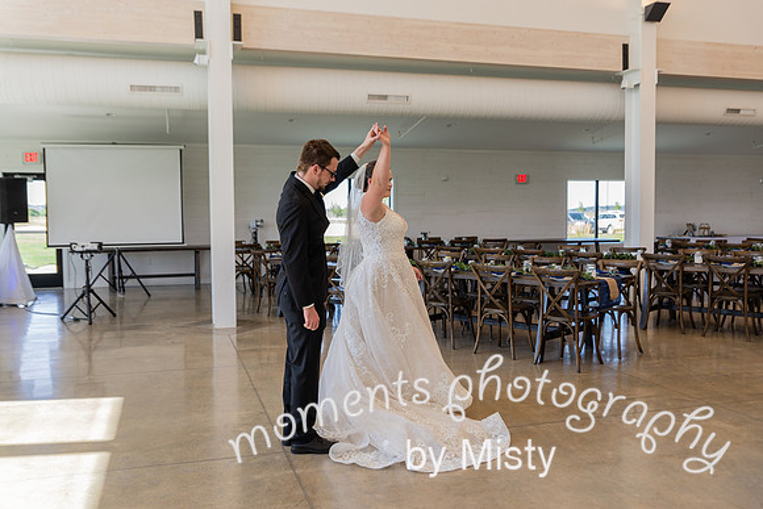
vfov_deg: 41.1
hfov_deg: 58.7
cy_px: 254
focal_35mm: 32
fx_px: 678
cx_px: 382
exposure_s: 1/160
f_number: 3.2
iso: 320
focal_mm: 32
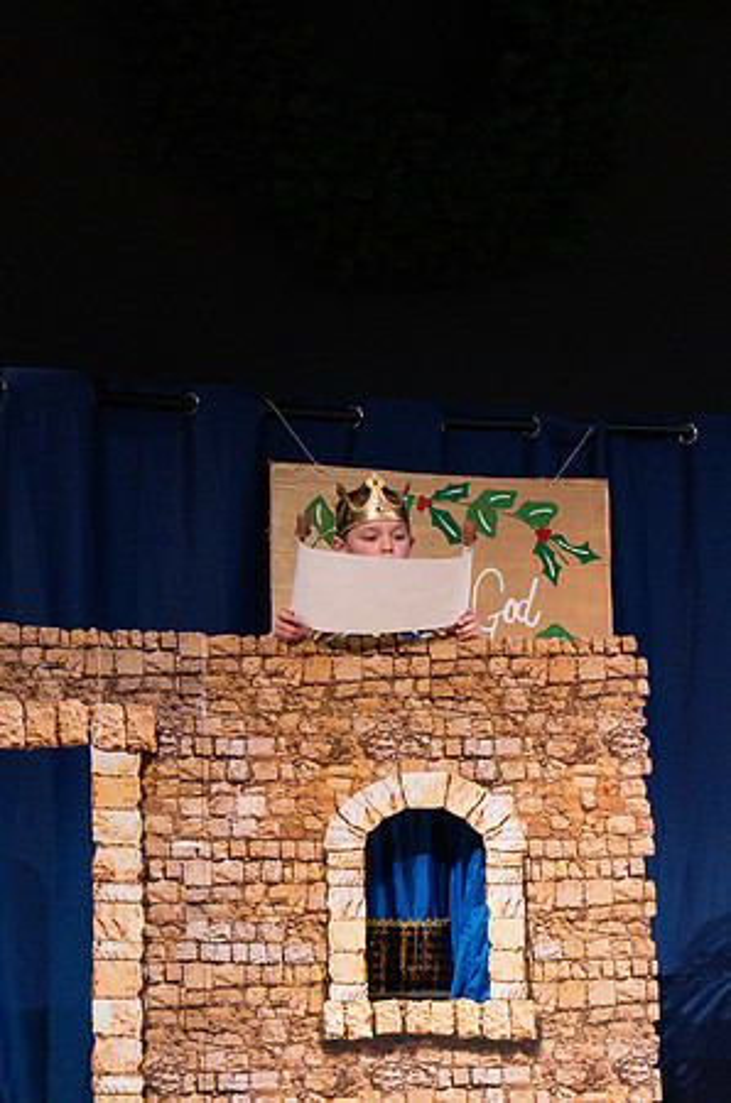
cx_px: 997
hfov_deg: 8.7
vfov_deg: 13.3
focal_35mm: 155
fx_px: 4742
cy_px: 582
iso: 1000
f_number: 2.8
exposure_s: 1/400
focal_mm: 70
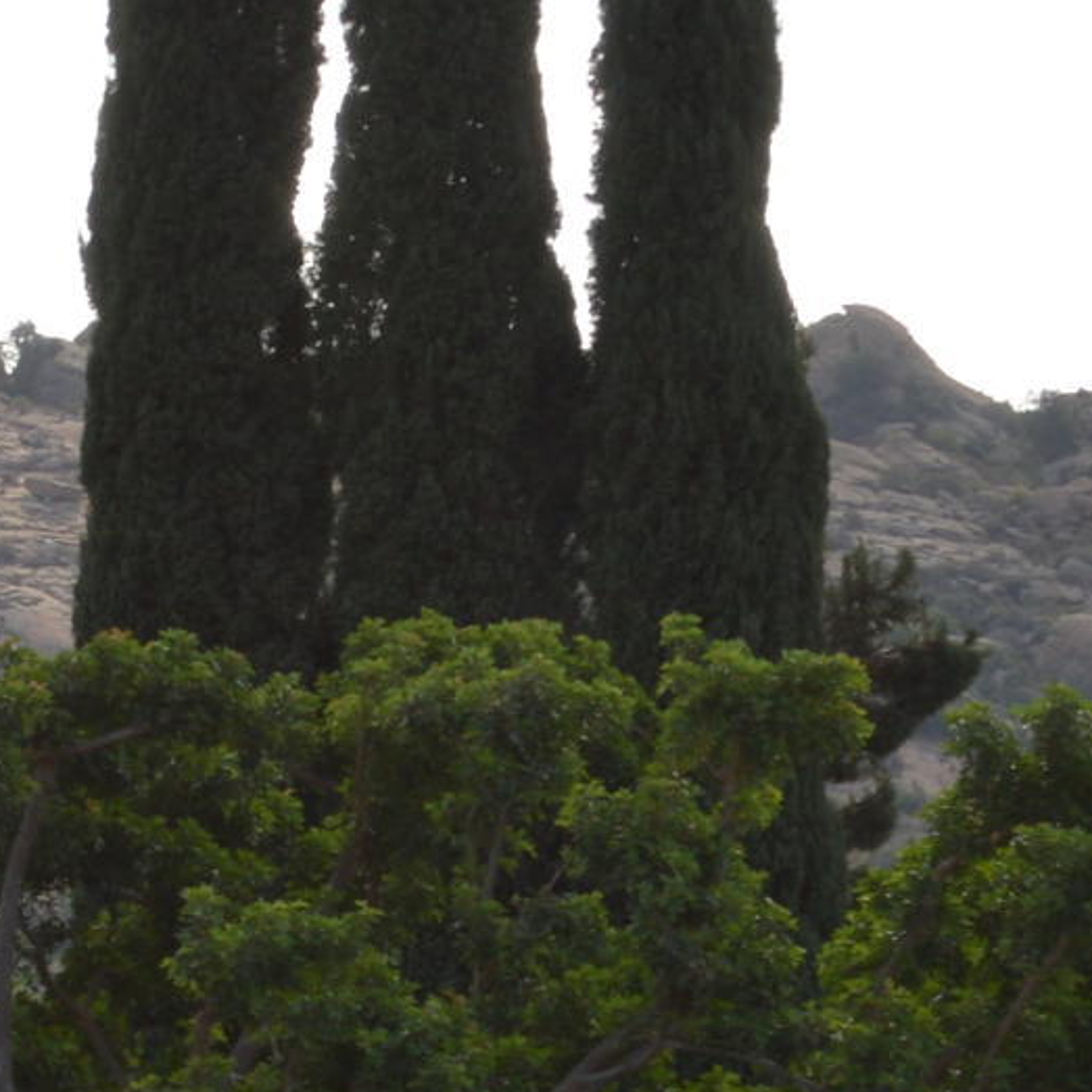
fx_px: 6781
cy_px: 1576
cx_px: -856
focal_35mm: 190
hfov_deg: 8.8
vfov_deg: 9.0
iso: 100
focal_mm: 26
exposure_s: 1/200
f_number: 7.1
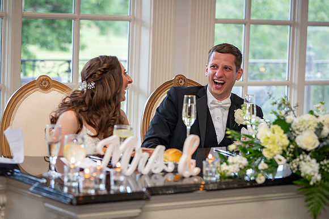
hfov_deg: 18.3
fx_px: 1023
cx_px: 164
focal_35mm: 112
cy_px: 110
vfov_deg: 12.2
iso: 1000
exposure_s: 1/80
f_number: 4
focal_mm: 112
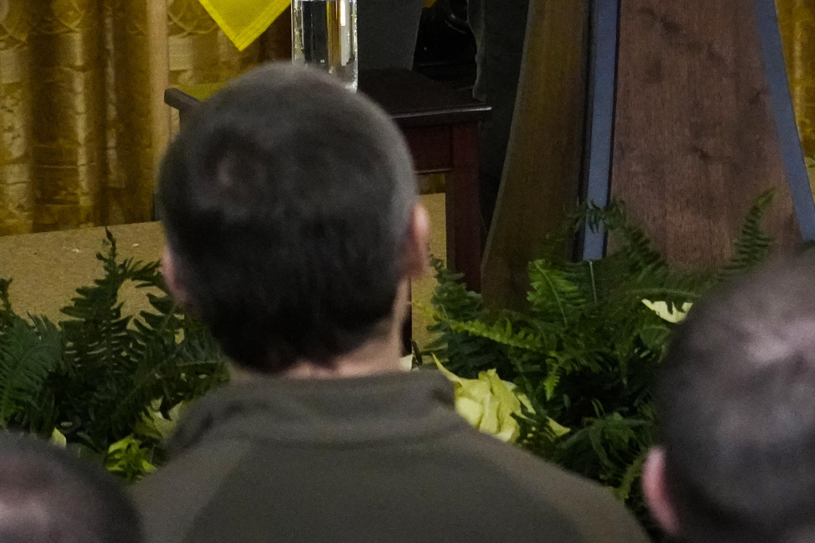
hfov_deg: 5.7
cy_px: -407
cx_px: 1119
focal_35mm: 359
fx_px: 8126
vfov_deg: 3.8
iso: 8000
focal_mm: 100
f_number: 5.6
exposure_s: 1/500
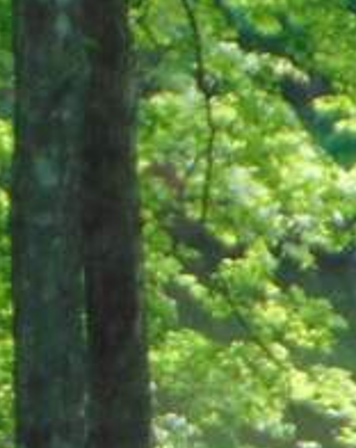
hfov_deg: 1.2
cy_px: 382
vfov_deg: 1.5
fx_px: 17135
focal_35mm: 1297
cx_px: -244
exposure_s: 1/160
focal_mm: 36.4
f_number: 4.1
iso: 80
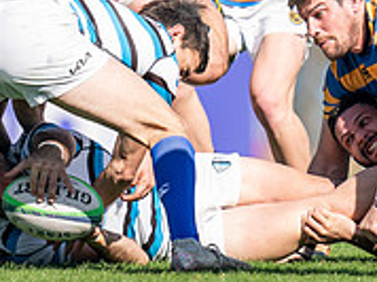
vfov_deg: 0.9
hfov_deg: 1.2
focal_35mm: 1678
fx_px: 18250
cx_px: 115
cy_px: 72
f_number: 2.8
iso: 100
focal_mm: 400
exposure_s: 1/1250
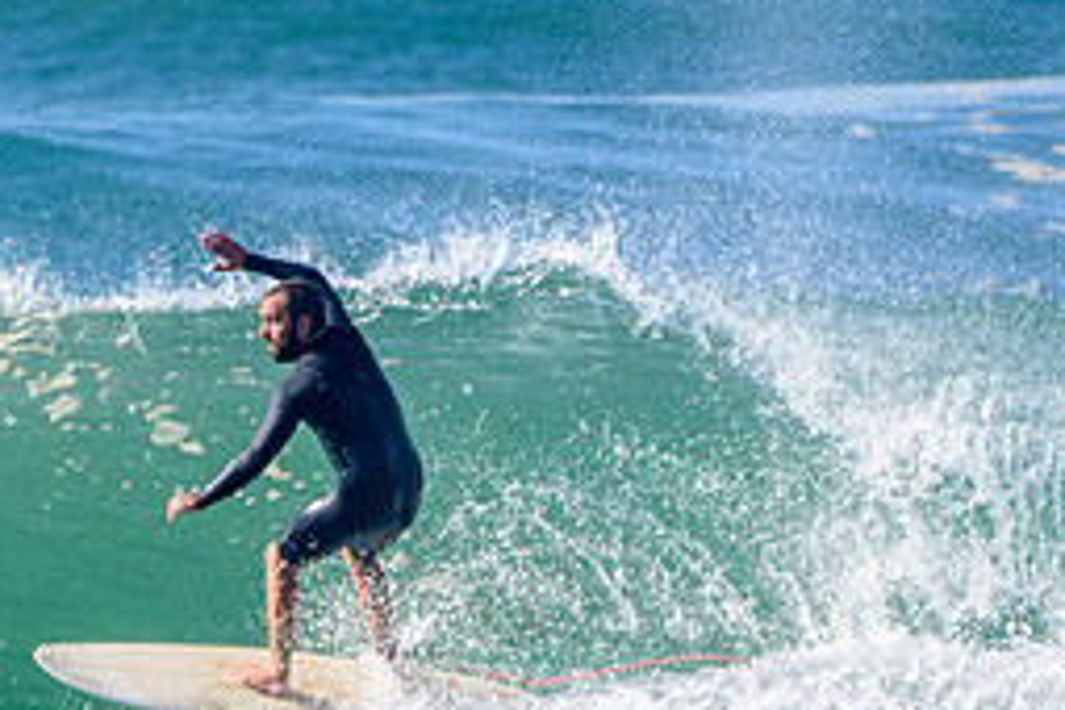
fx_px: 50495
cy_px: 746
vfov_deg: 0.8
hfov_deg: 1.2
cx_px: 58
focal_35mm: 1707
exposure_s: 1/2000
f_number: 5.6
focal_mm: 500
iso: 450
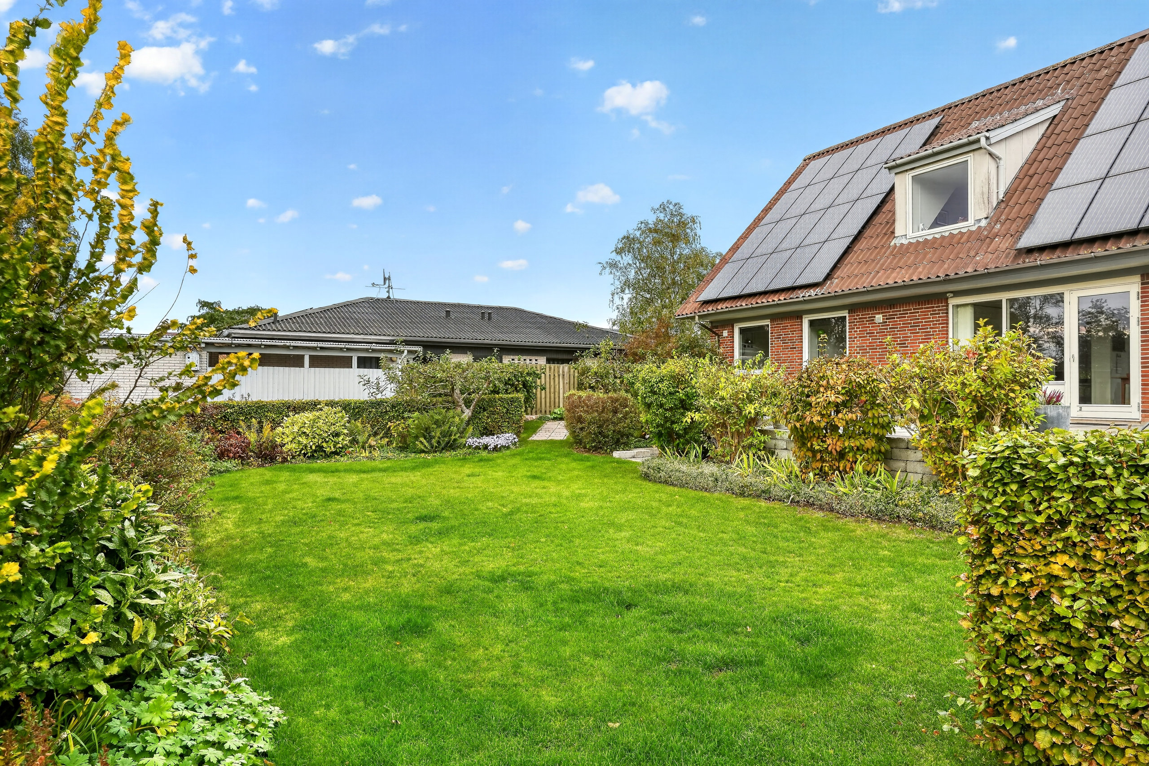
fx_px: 702
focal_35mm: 22
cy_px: 383
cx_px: 574
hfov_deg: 78.6
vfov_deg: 57.2
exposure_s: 1/160
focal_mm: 22
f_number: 8
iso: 400
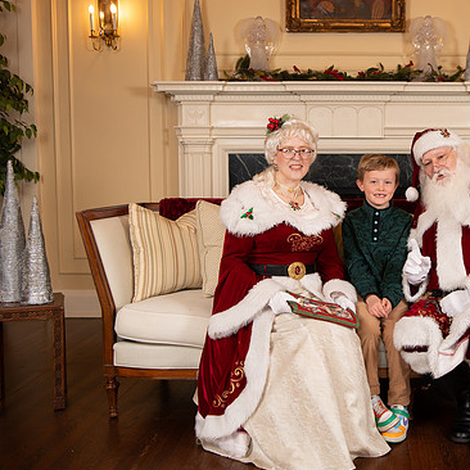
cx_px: 359
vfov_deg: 36.8
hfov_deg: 35.9
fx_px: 707
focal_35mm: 46
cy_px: 214
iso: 800
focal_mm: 31
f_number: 4
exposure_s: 1/200
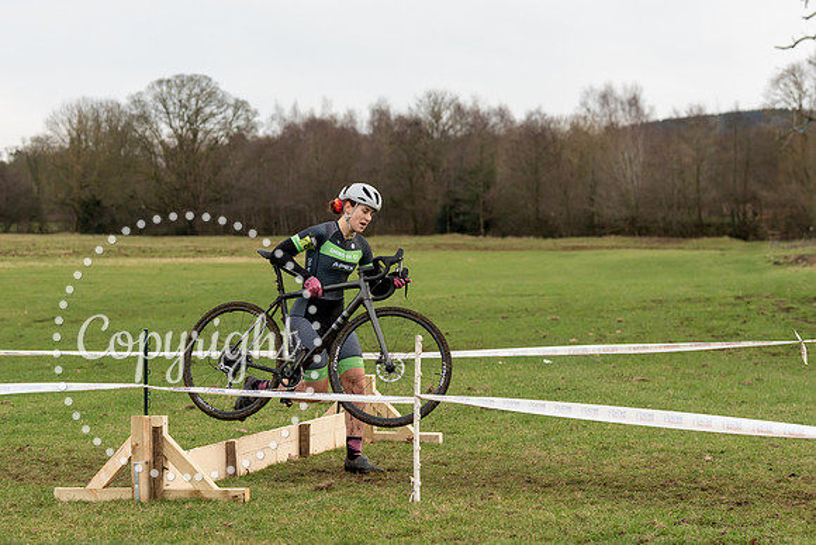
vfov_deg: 13.6
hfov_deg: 20.2
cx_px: 327
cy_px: 213
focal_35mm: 101
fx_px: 2286
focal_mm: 70
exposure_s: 1/1000
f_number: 3.5
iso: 640
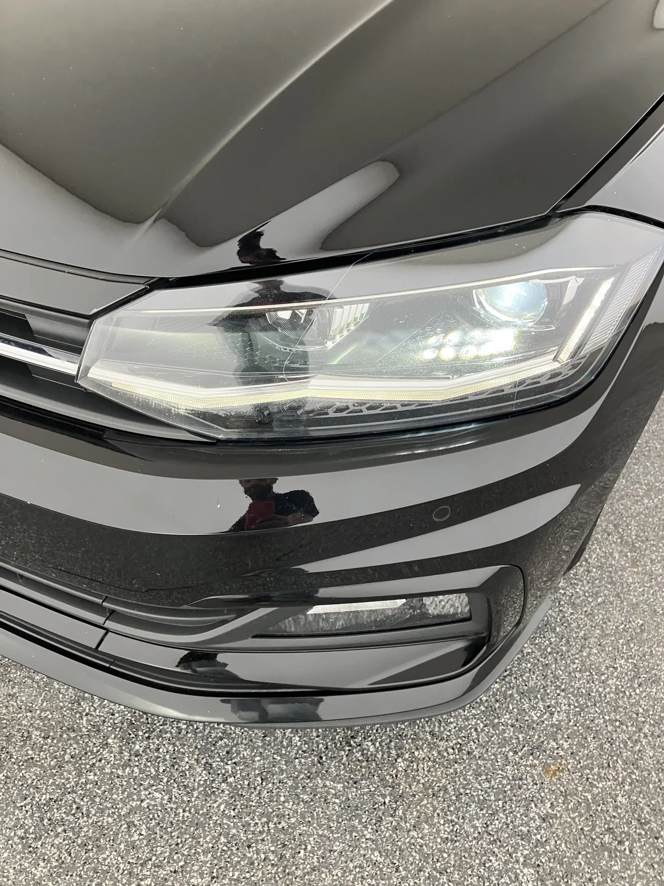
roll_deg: -5.8
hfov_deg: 49.7
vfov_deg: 63.4
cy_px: 443
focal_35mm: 28
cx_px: 332
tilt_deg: -41.1
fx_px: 716
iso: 80
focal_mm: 3.99
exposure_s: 1/71
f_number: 1.8
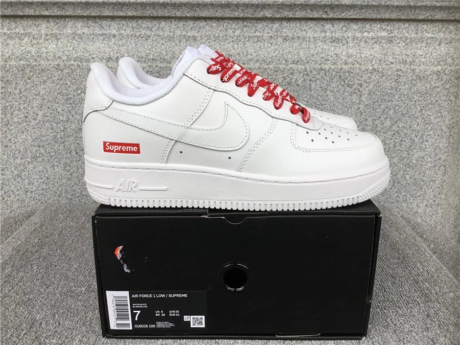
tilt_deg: -17.2
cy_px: 172
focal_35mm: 31
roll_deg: -0.2
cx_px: 230
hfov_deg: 58.4
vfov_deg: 45.4
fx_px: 412
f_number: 2.4
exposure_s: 1/119
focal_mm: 3.3
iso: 25
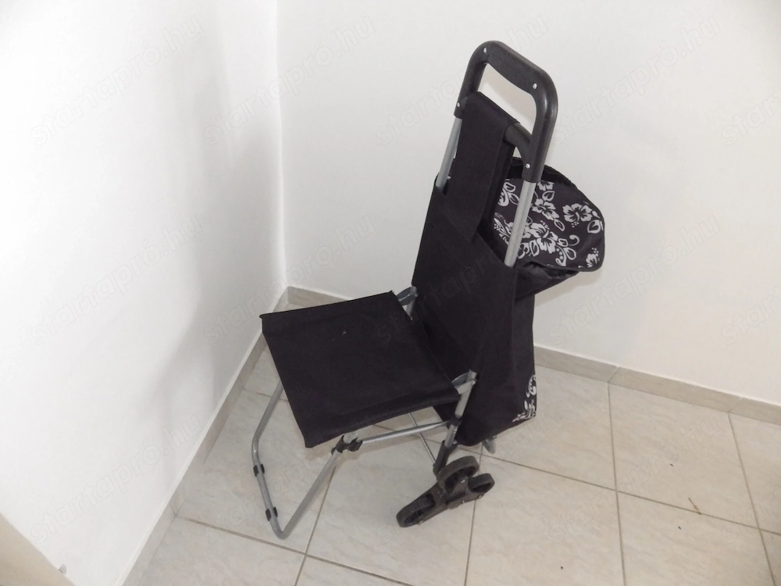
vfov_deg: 61.1
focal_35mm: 22
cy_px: 293
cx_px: 390
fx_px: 496
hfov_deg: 76.4
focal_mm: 4
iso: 800
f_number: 3.1
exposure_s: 1/25
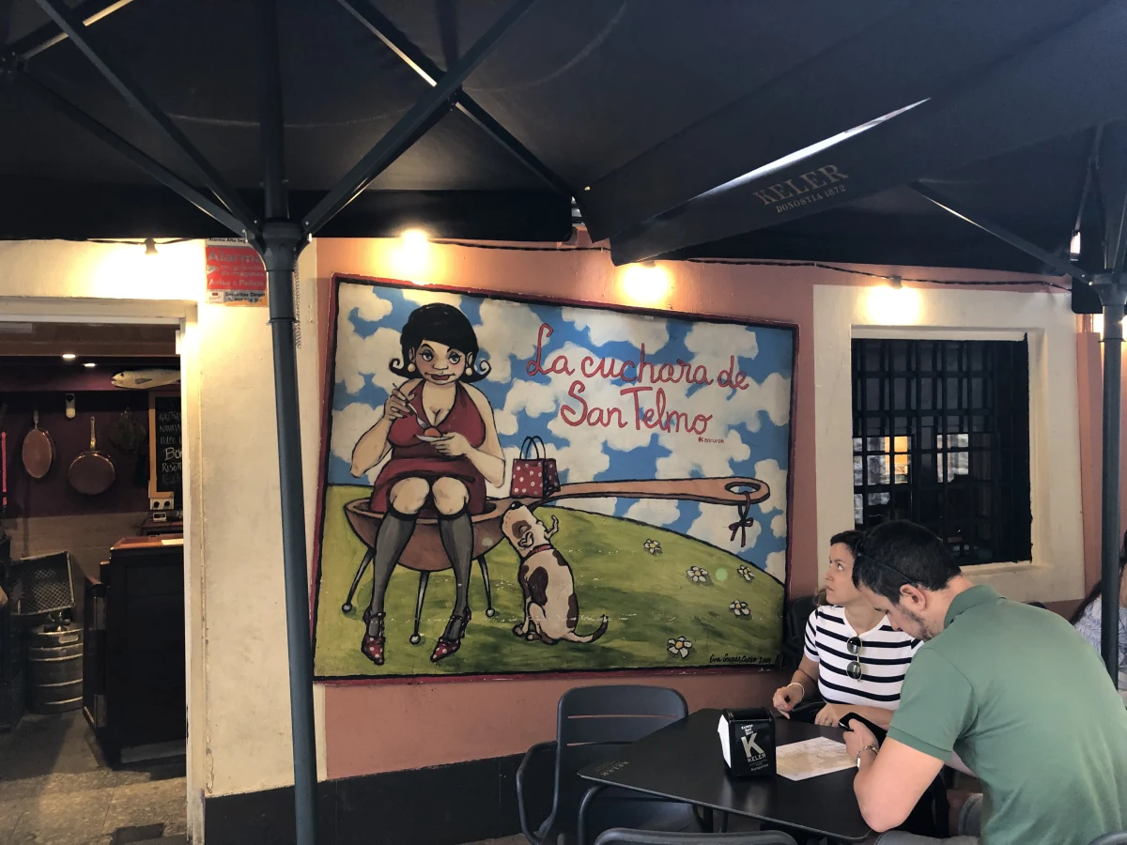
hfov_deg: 63.4
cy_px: 422
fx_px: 912
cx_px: 564
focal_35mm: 28
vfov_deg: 49.7
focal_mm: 4
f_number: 1.8
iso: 40
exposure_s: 1/15
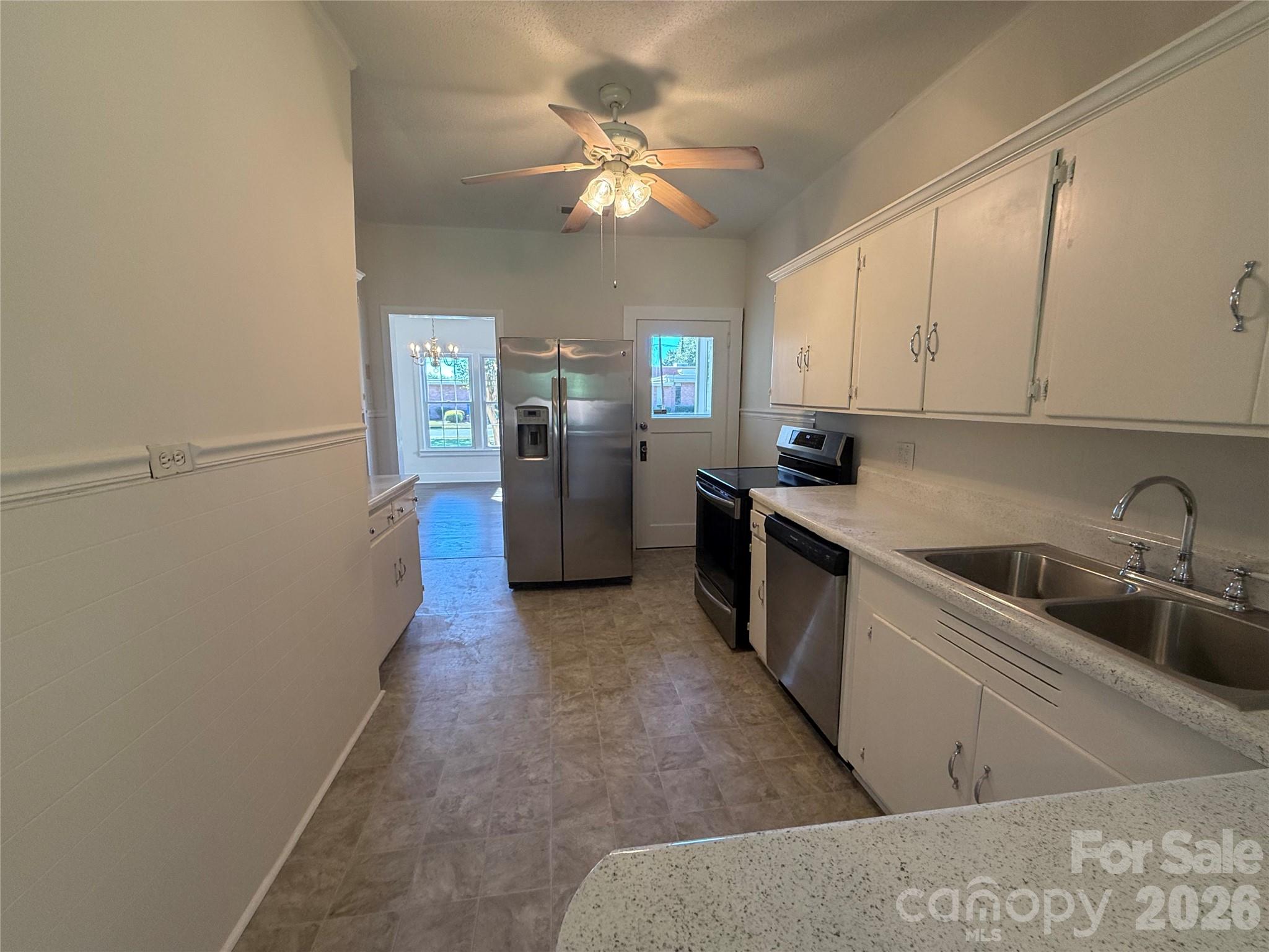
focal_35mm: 14
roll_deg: +0.1
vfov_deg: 85.7
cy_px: 476
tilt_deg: -9.0
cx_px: 634
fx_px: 513
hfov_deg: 102.1
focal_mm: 2.22
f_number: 2.2
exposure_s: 1/120
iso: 250
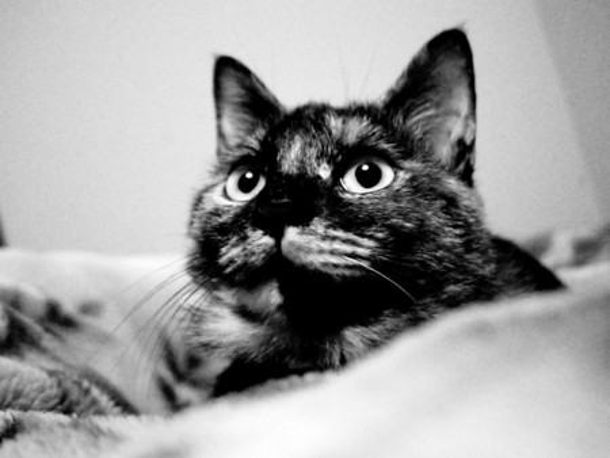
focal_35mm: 39
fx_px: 688
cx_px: 305
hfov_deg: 47.8
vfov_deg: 36.9
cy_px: 229
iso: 12800
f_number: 1.9
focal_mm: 8.5
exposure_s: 1/30
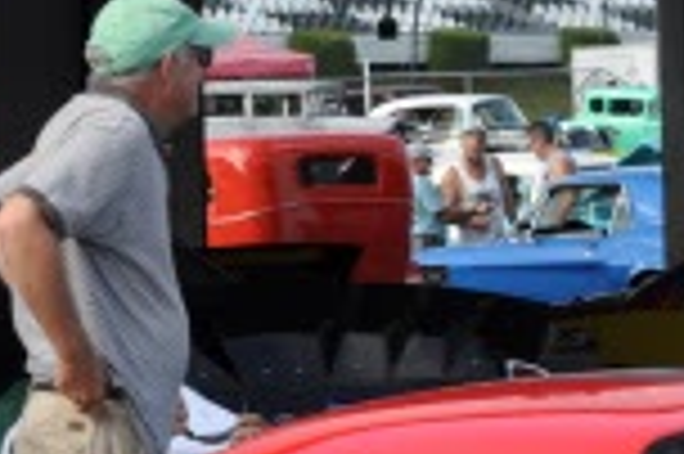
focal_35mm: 347
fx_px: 6588
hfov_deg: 5.9
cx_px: 1161
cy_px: 519
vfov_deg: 3.9
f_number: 7.1
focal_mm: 55
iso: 200
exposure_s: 1/200
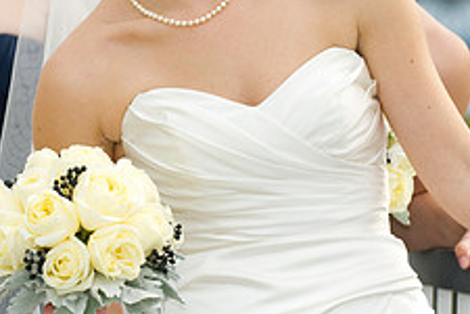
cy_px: 27
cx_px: 96
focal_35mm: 361
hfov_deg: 5.7
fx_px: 4713
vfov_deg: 3.8
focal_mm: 140
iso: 200
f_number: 4.5
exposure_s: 1/200
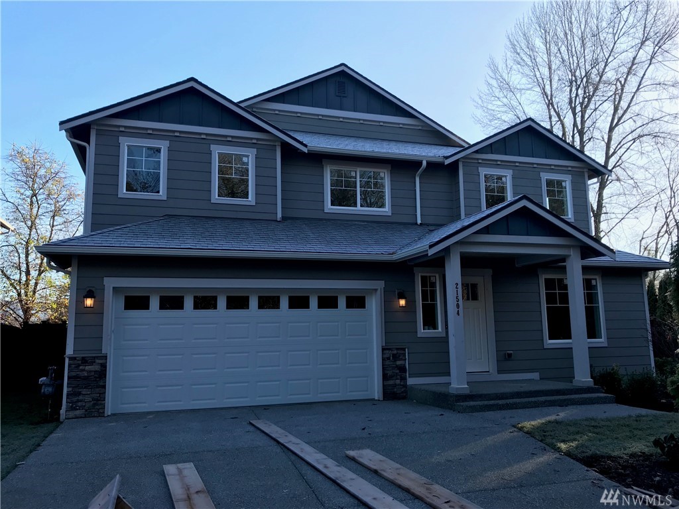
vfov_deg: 49.7
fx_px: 549
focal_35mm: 28
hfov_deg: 63.4
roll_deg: +1.0
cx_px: 340
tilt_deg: +8.4
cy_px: 254
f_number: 1.8
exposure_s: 1/598
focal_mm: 3.99
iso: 20
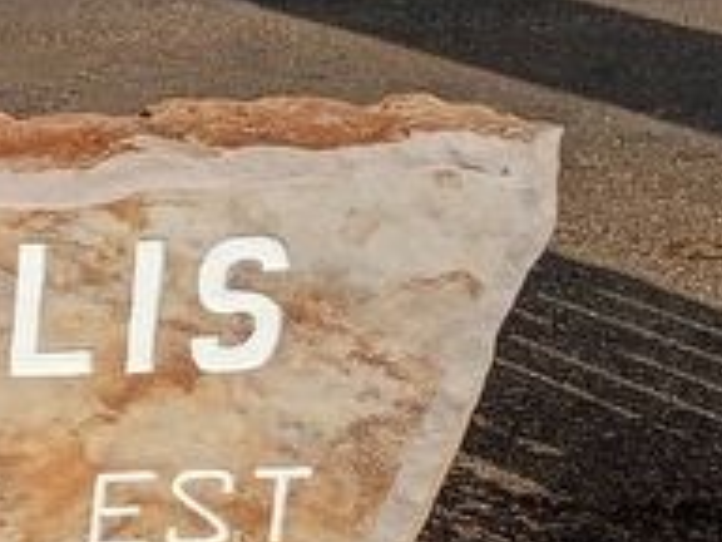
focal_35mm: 121
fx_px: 2524
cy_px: 580
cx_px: -643
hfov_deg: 14.1
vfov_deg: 12.1
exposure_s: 1/1307
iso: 102
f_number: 1.8
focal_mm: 4.27
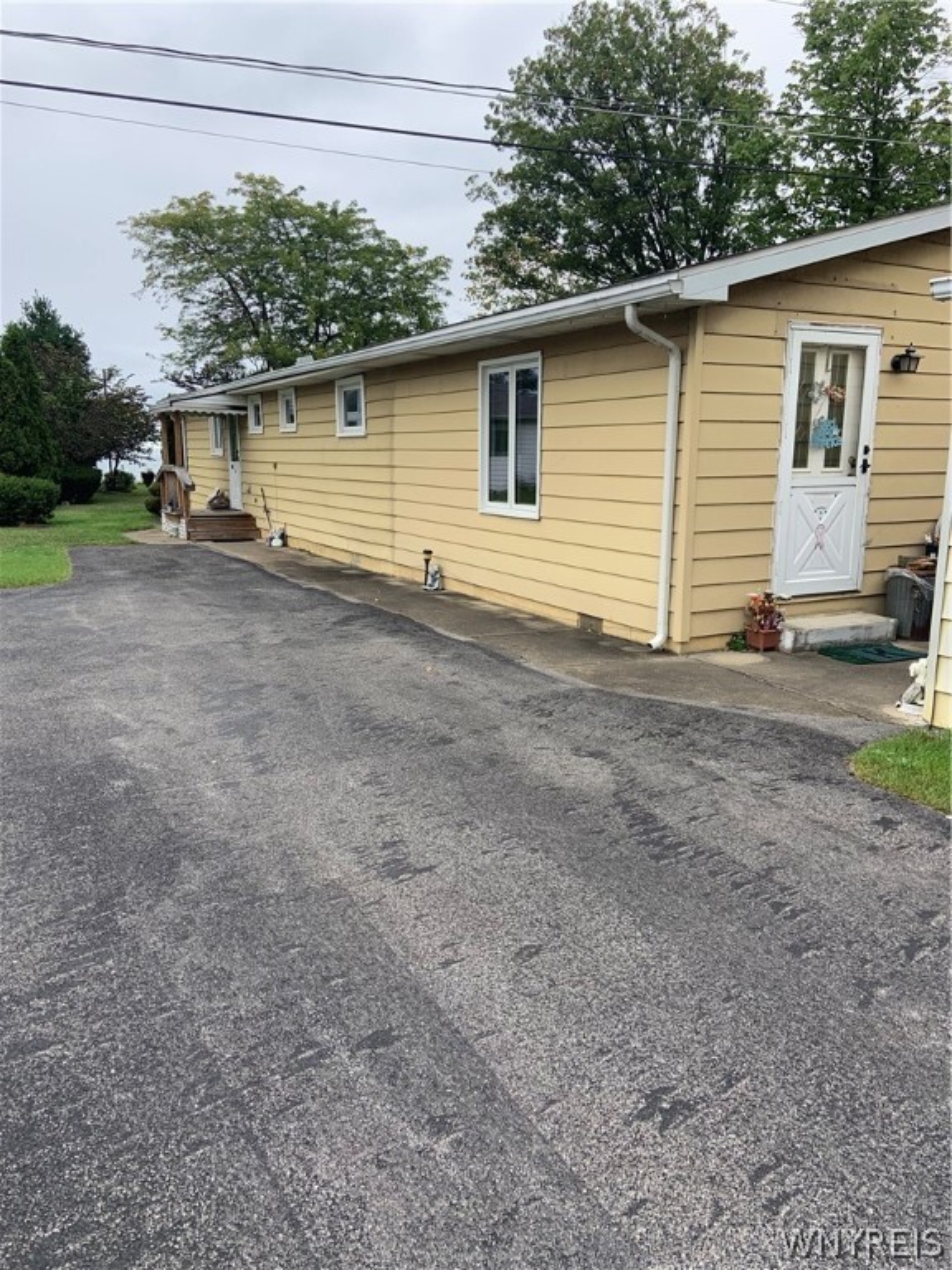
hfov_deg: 53.1
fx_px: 953
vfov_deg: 67.3
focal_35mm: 26
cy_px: 635
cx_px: 476
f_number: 1.8
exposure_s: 1/322
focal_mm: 4.25
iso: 25
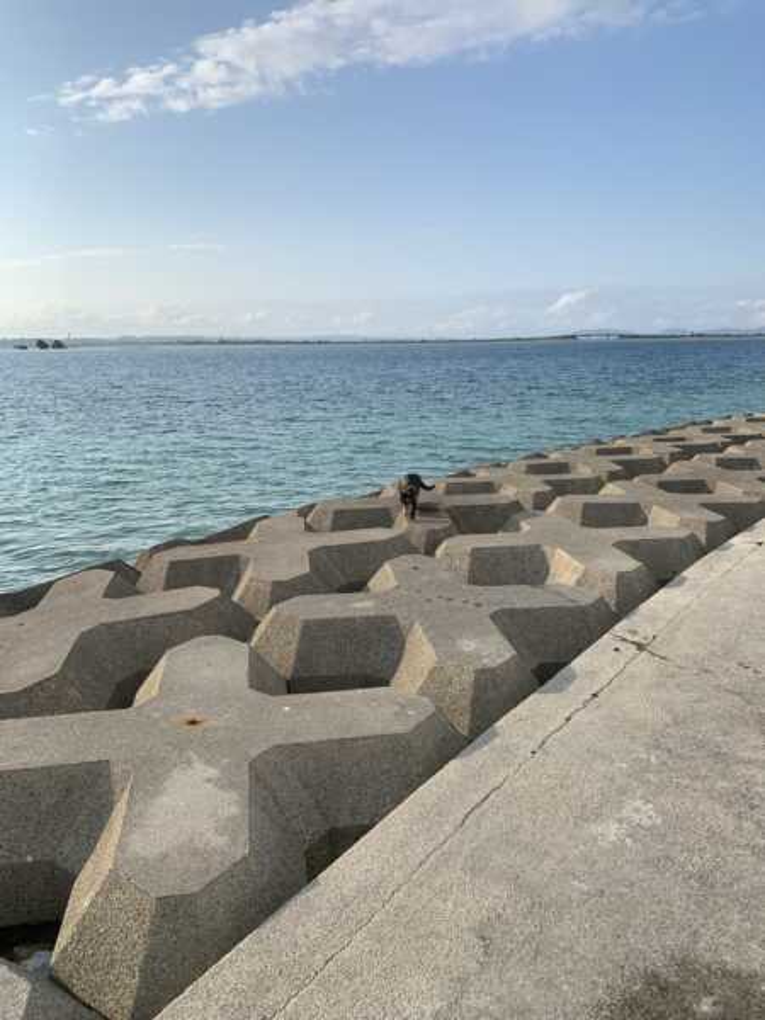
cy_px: 510
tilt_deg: -13.8
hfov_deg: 53.1
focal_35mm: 26
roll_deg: -0.7
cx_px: 382
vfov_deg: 67.3
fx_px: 766
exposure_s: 1/2257
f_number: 1.8
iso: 25
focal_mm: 4.25
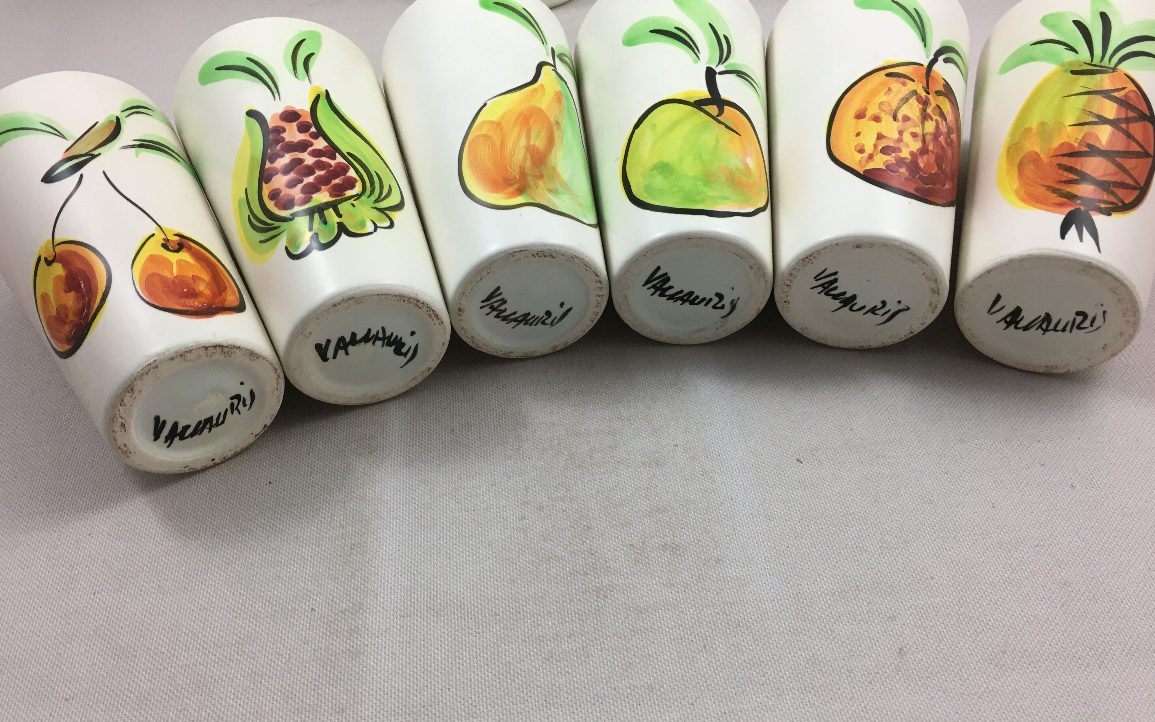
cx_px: 578
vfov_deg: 40.6
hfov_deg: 61.2
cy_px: 391
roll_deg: +1.7
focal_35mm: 31
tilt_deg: -44.9
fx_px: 976
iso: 25
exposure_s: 1/33
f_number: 2.2
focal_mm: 4.15
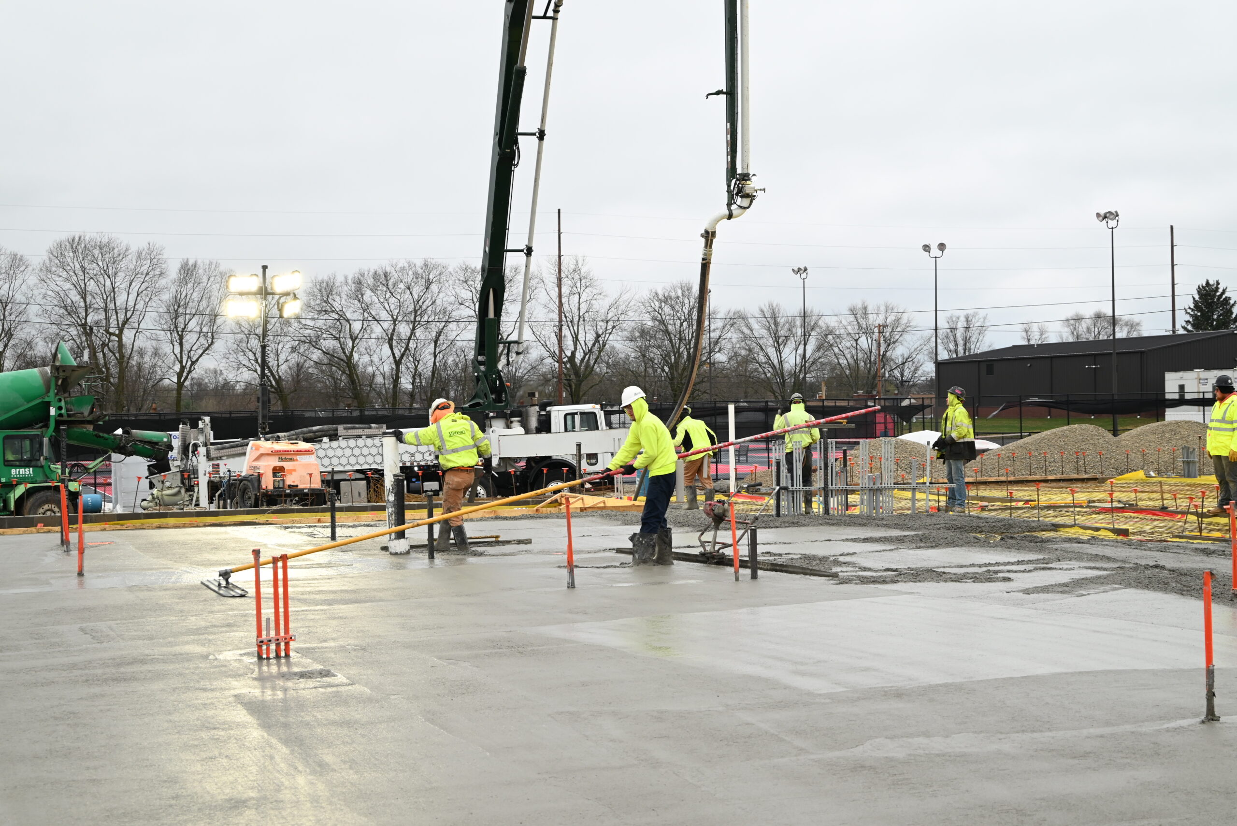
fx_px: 1719
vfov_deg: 27.0
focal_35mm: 50
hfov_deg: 39.6
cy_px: 413
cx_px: 618
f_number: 6.3
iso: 400
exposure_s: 1/50
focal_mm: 50
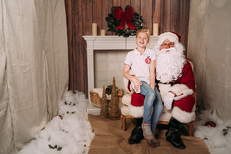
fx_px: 238
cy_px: 79
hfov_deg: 51.7
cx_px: 118
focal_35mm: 37
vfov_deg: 35.8
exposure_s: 1/100
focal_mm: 35
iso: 100
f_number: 6.3
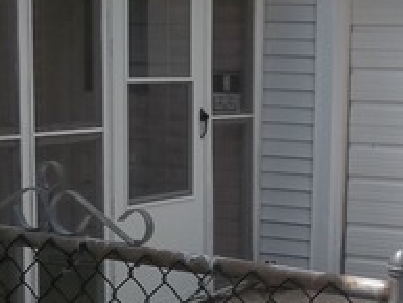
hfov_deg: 18.4
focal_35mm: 106
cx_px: 313
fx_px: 1235
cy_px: 272
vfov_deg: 13.9
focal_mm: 5.7
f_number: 8.8
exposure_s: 1/160
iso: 80
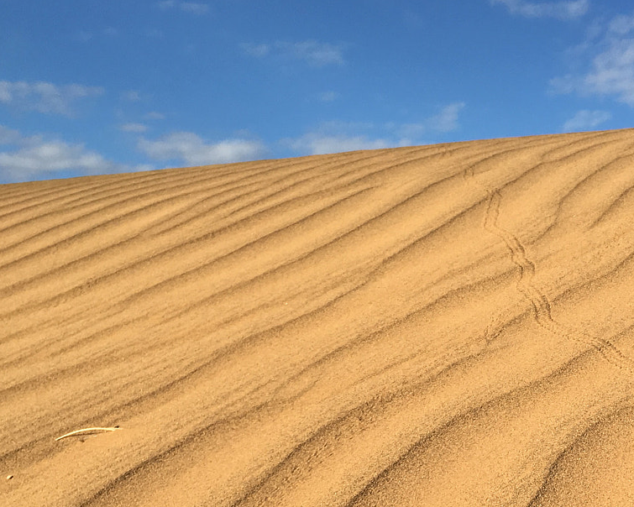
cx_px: 510
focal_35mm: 60
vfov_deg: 24.7
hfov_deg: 30.7
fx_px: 1126
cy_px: 442
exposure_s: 1/1637
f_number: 2.2
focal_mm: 4.15
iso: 25
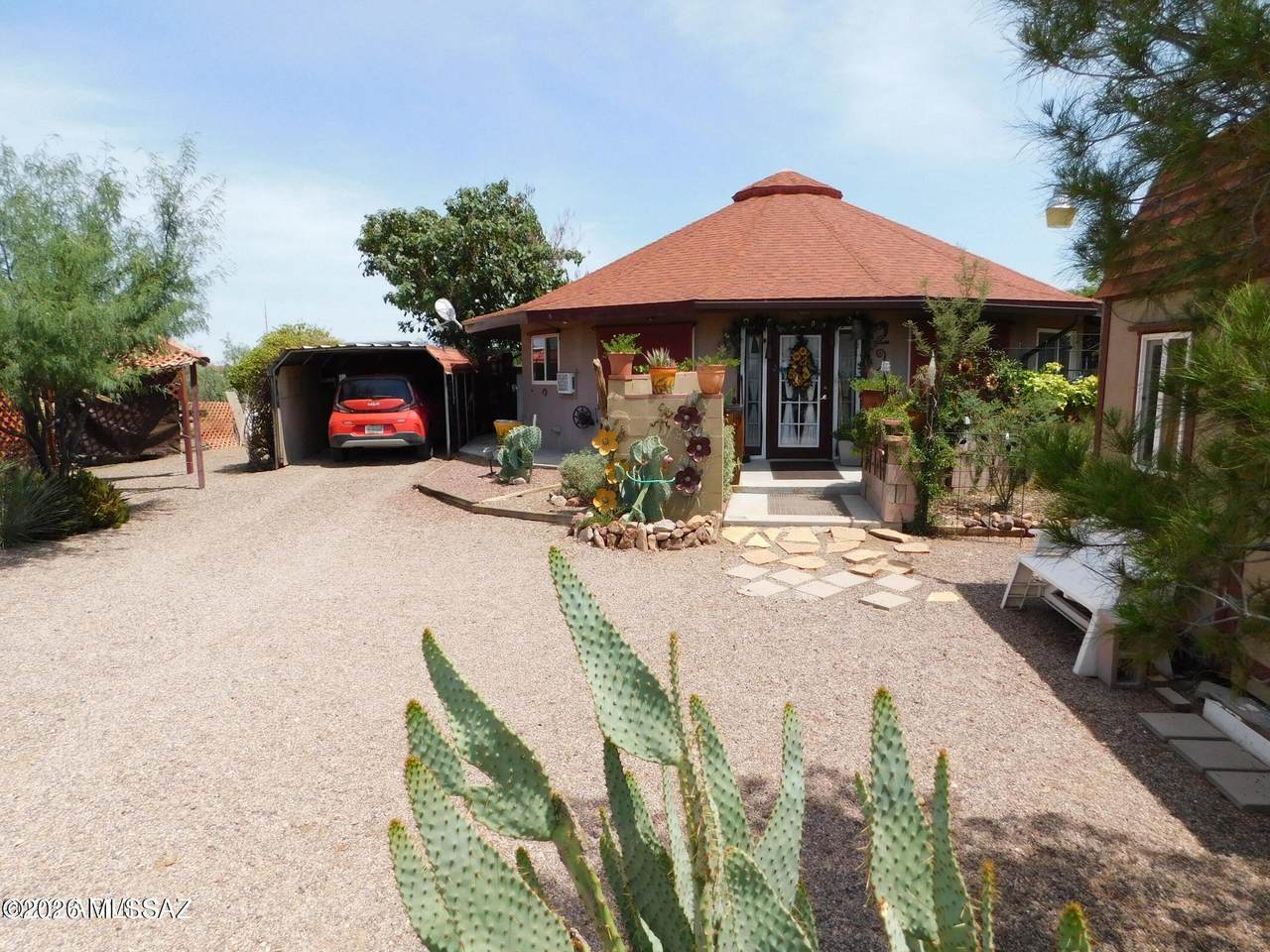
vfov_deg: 58.9
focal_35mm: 23
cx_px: 635
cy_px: 476
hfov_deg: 73.9
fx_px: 844
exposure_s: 1/1250
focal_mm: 4
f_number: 3
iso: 125
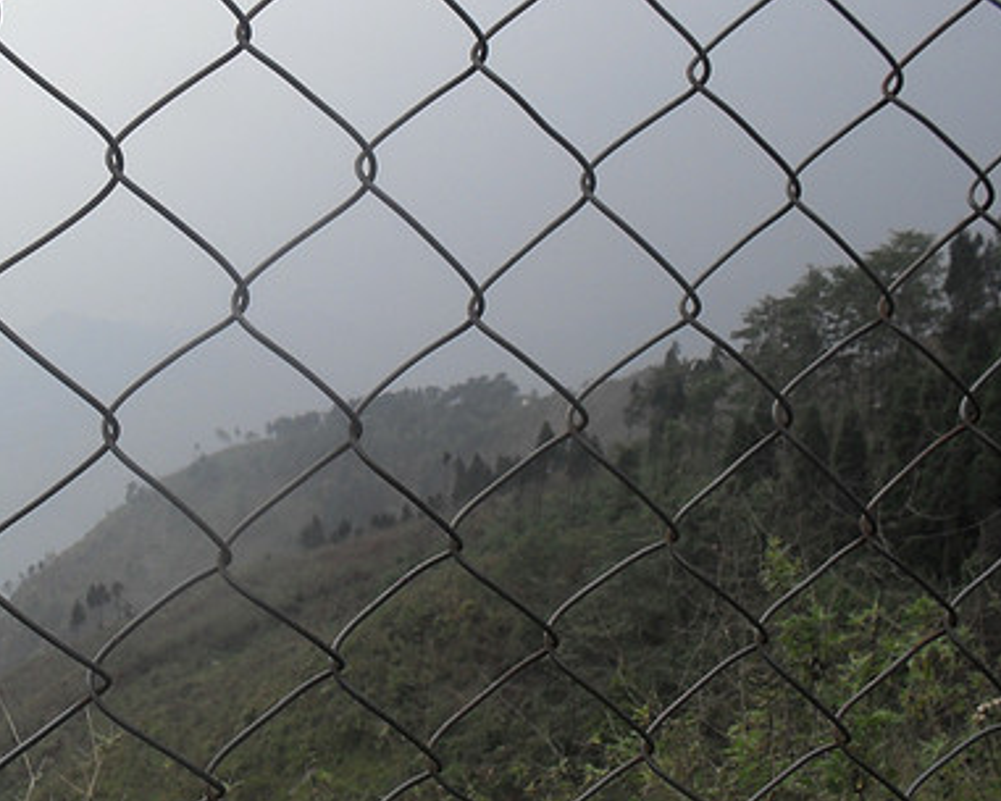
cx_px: 339
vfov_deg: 29.1
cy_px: 351
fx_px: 1541
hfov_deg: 35.7
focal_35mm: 52
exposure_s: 1/180
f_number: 8.4
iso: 100
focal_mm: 6.3
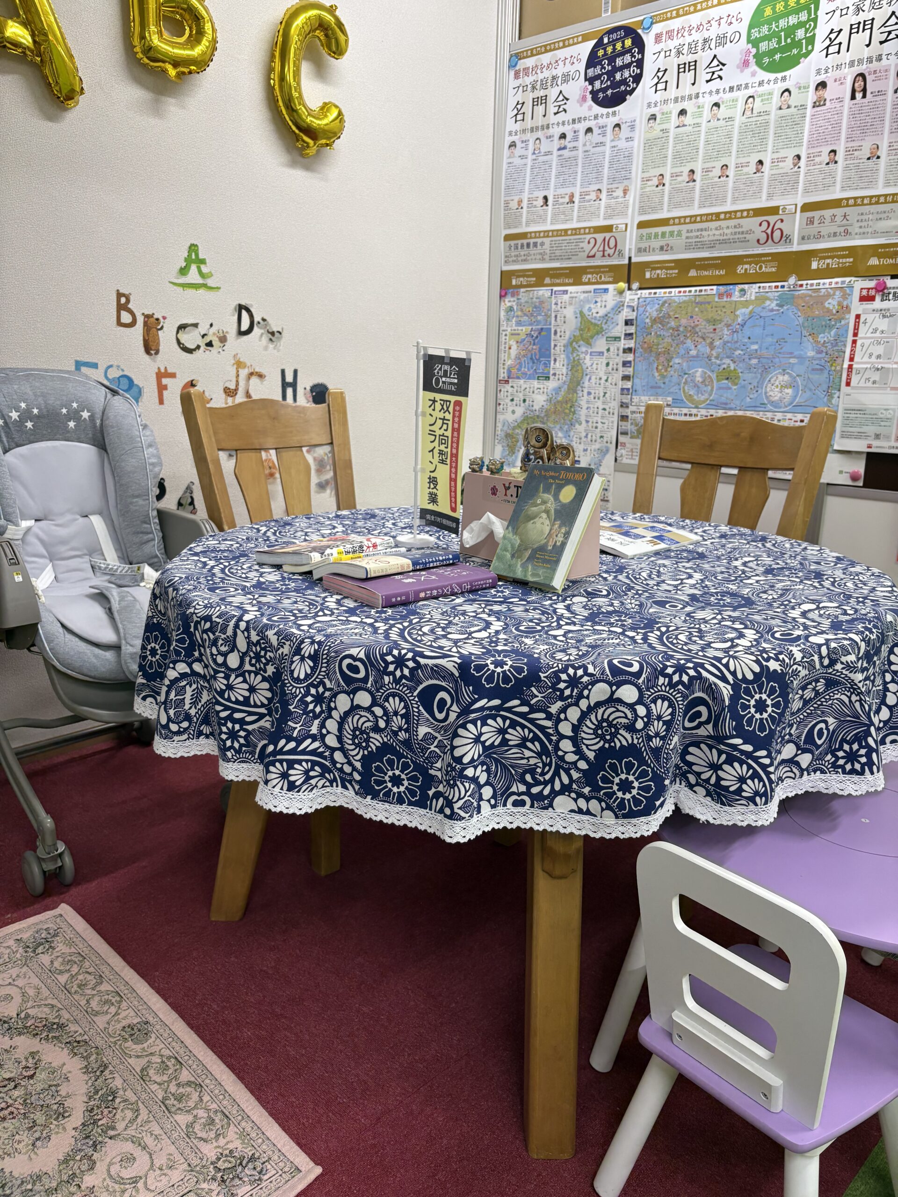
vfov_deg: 67.3
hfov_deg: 53.1
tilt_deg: -12.1
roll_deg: -0.5
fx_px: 899
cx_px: 449
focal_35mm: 26
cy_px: 598
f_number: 1.6
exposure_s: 1/120
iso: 125
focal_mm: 5.96
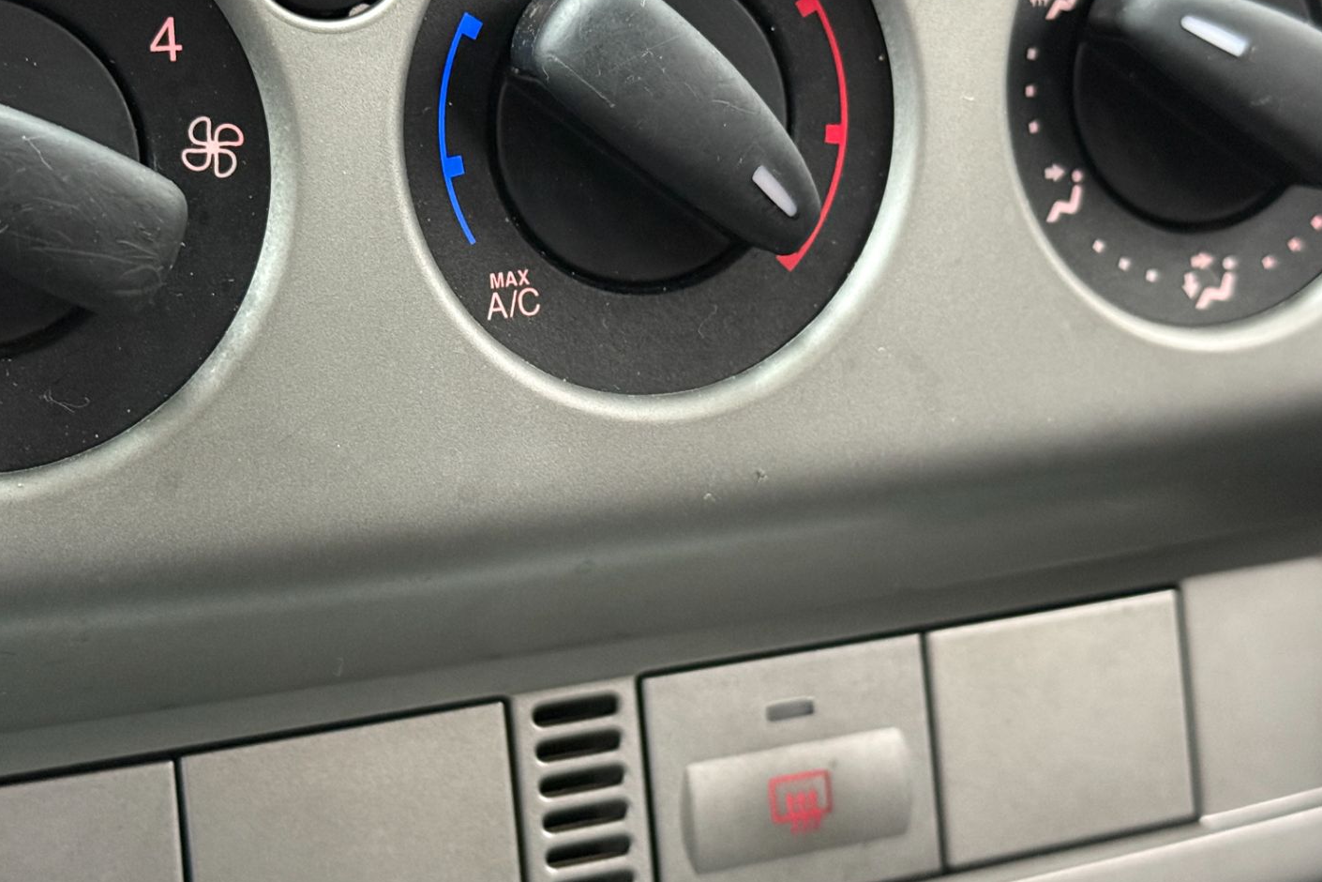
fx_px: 2497
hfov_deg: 29.6
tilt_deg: -21.6
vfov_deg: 20.0
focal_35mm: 68
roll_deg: -4.2
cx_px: 550
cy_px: 332
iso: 640
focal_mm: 6.76
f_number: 1.78
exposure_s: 1/30
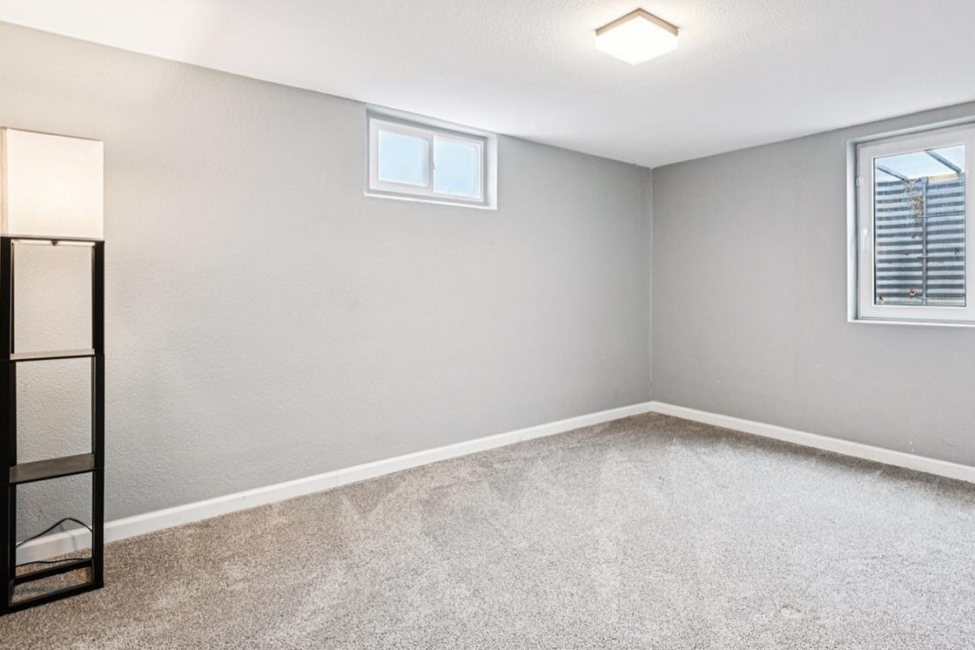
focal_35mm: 20
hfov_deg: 83.4
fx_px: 541
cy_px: 280
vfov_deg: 61.6
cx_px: 564
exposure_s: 1/4
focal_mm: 14
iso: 400
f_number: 11
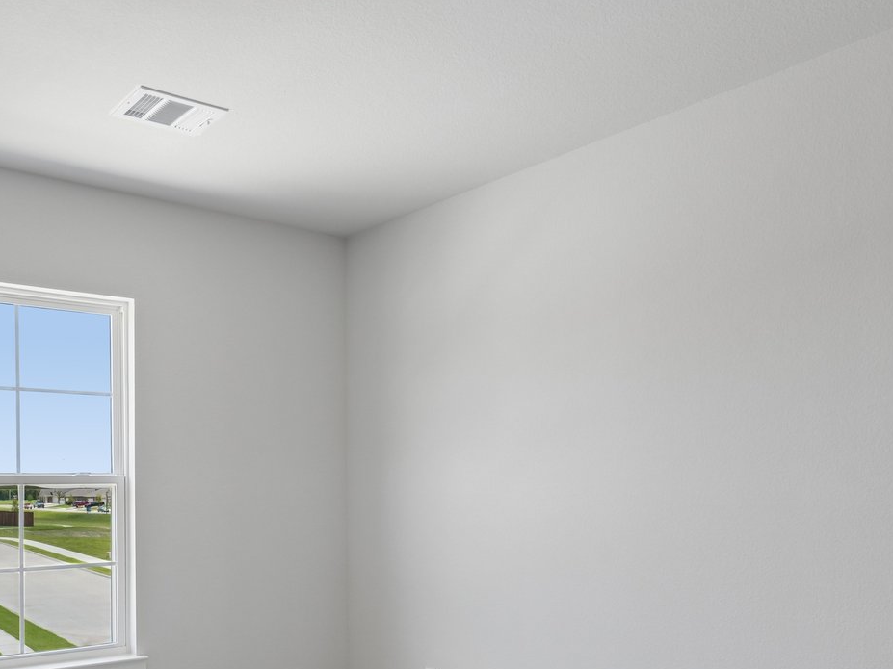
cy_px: 478
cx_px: 334
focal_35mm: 34
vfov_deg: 40.9
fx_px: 877
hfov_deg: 53.4
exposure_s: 1/30
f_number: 8
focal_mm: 16
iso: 160
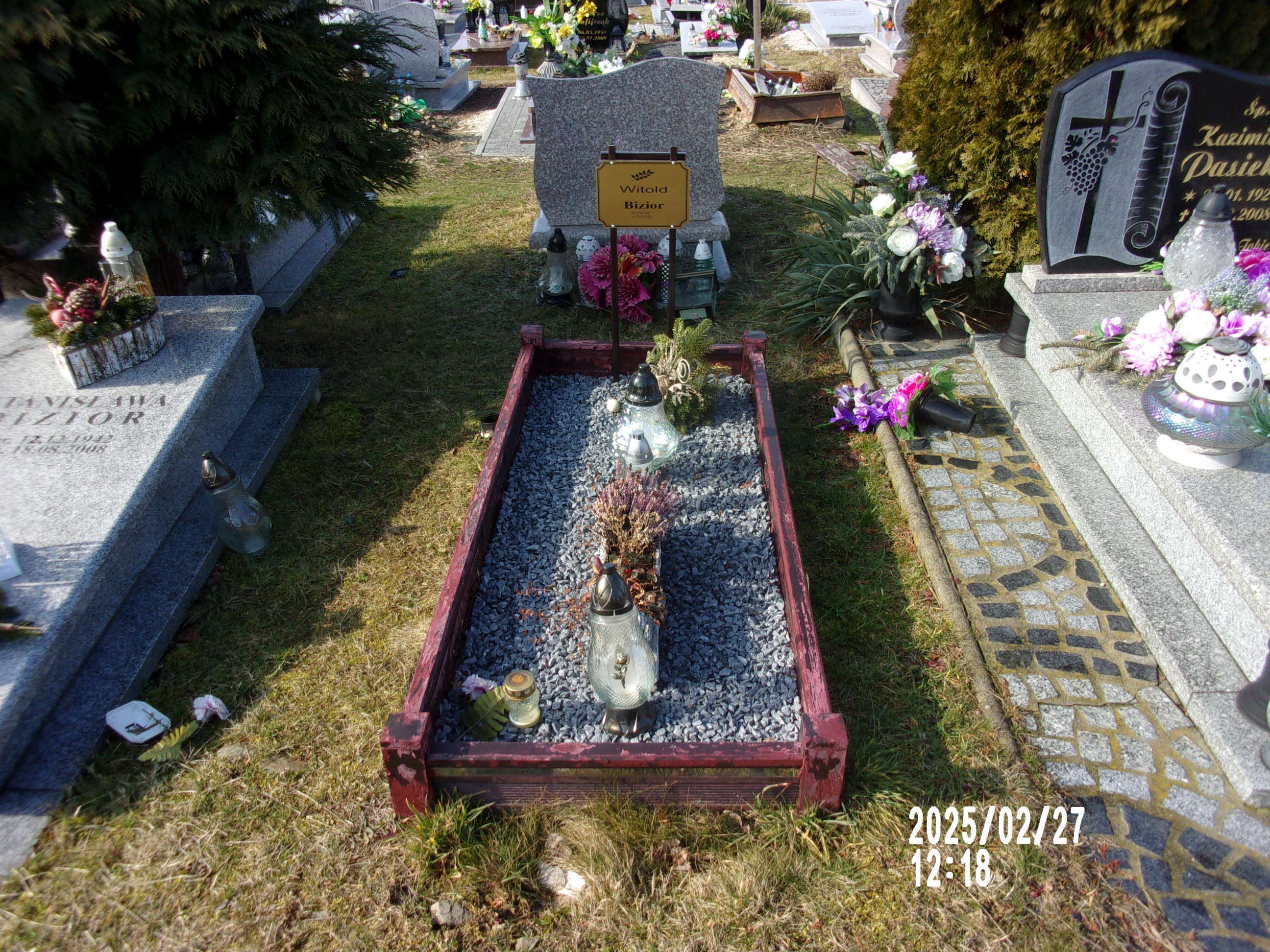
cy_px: 476
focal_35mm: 28
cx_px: 635
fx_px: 1027
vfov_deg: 49.7
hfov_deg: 63.4
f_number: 3.9
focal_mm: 5.1
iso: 80
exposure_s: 1/240
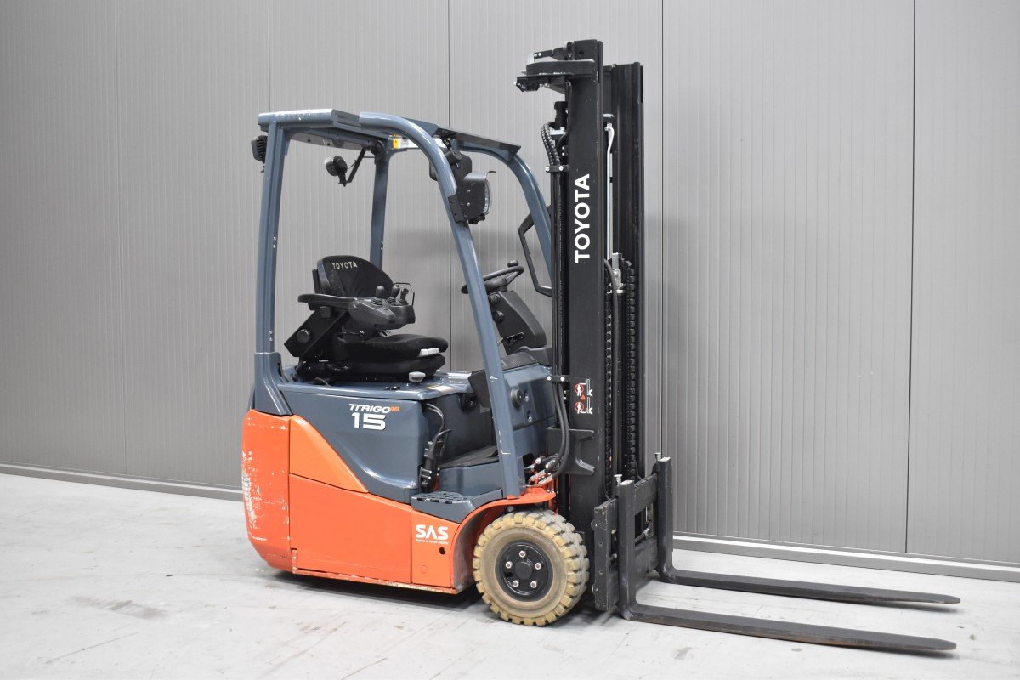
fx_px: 1062
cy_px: 340
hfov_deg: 51.3
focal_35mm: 38
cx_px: 510
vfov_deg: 35.5
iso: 1600
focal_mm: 25
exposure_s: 1/30
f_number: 4.5
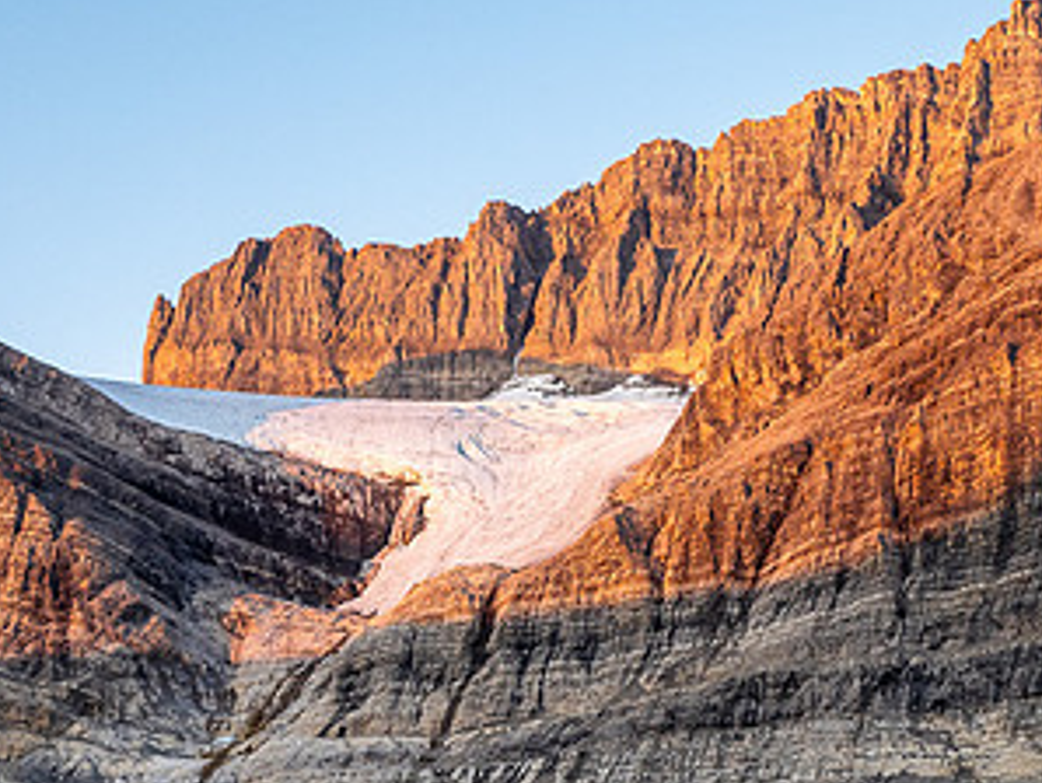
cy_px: 579
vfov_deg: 20.9
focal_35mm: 70
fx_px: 2109
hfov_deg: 27.8
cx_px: 545
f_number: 8
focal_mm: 18
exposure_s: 1/60
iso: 320
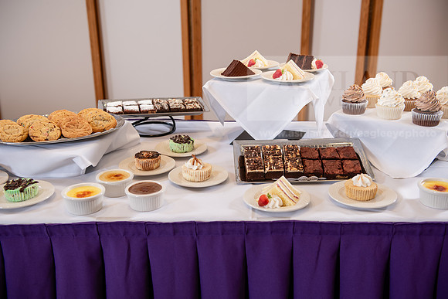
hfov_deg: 46.4
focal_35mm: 42
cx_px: 224
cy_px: 150
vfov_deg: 31.9
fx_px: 523
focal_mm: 42
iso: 400
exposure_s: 1/160
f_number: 3.5
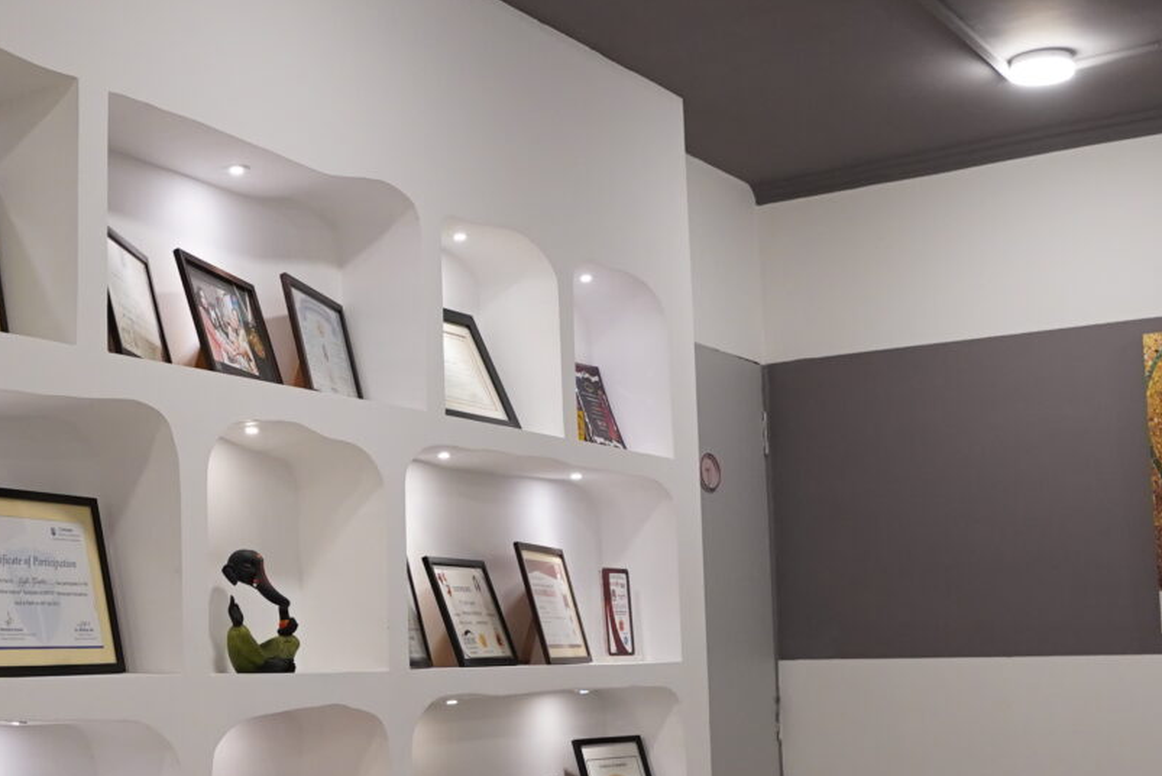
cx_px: 192
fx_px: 1647
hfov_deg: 37.2
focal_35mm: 51
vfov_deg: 26.4
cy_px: 500
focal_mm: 16
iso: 1000
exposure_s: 1/160
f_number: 4
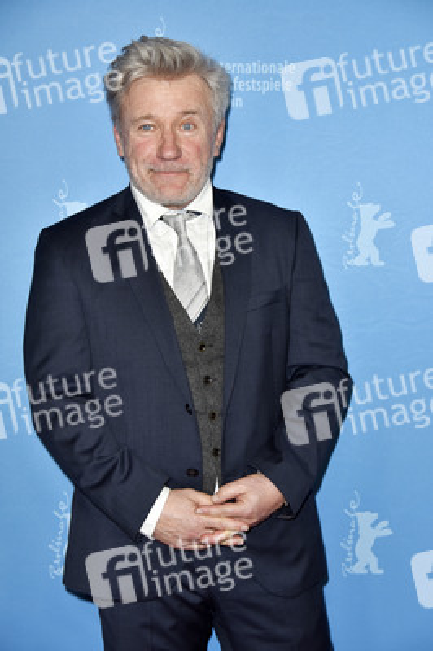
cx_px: 216
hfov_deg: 16.0
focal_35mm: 85
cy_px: 326
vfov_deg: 23.9
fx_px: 1536
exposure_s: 1/125
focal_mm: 85
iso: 640
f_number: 5.6
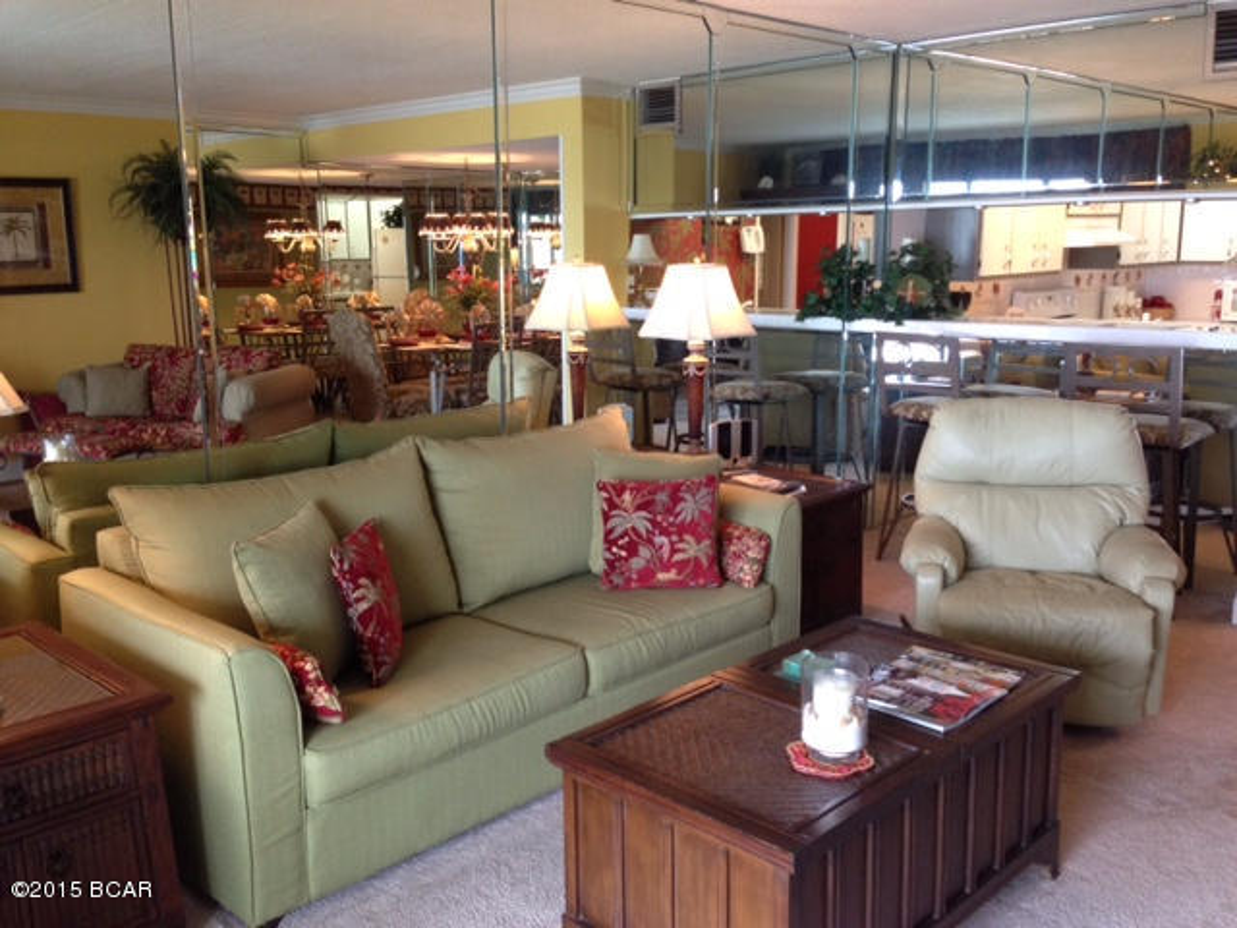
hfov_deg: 55.4
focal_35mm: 33
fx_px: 1179
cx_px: 618
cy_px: 464
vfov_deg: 42.9
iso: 160
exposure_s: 1/20
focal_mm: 4.13
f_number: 2.4
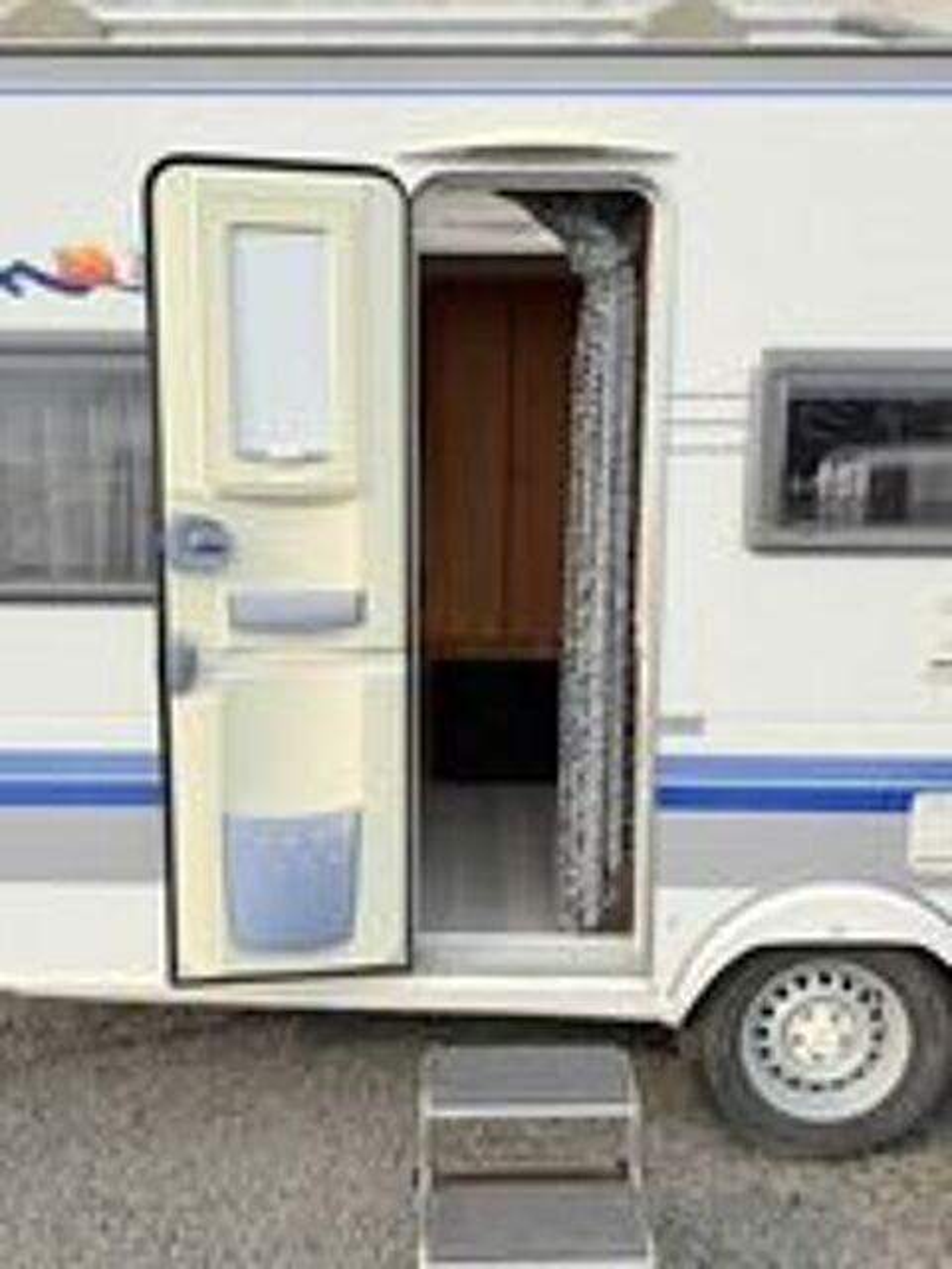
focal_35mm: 24
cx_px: 476
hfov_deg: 56.8
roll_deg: -0.9
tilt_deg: -4.6
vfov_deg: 71.6
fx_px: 880
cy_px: 634
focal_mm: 6.76
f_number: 1.78
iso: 80
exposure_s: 1/1618
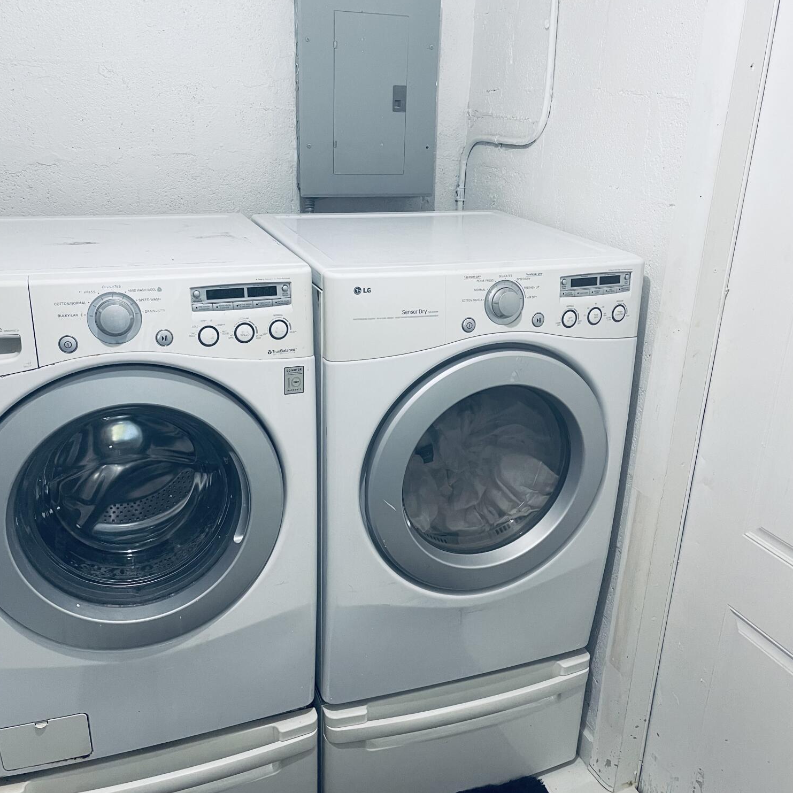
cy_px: 410
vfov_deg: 52.5
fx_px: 803
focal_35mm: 31
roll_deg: -1.6
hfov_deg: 52.5
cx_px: 395
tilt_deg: -21.6
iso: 160
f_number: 1.6
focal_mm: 5.1
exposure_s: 1/60
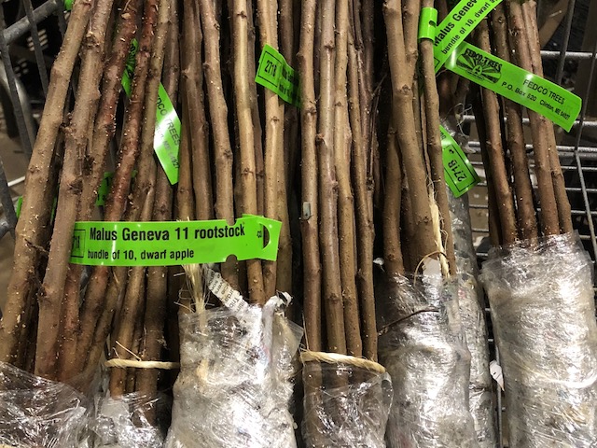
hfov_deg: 55.4
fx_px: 569
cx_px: 298
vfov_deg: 42.9
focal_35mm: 33
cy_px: 224
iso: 100
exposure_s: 1/15
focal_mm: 3.99
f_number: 1.8
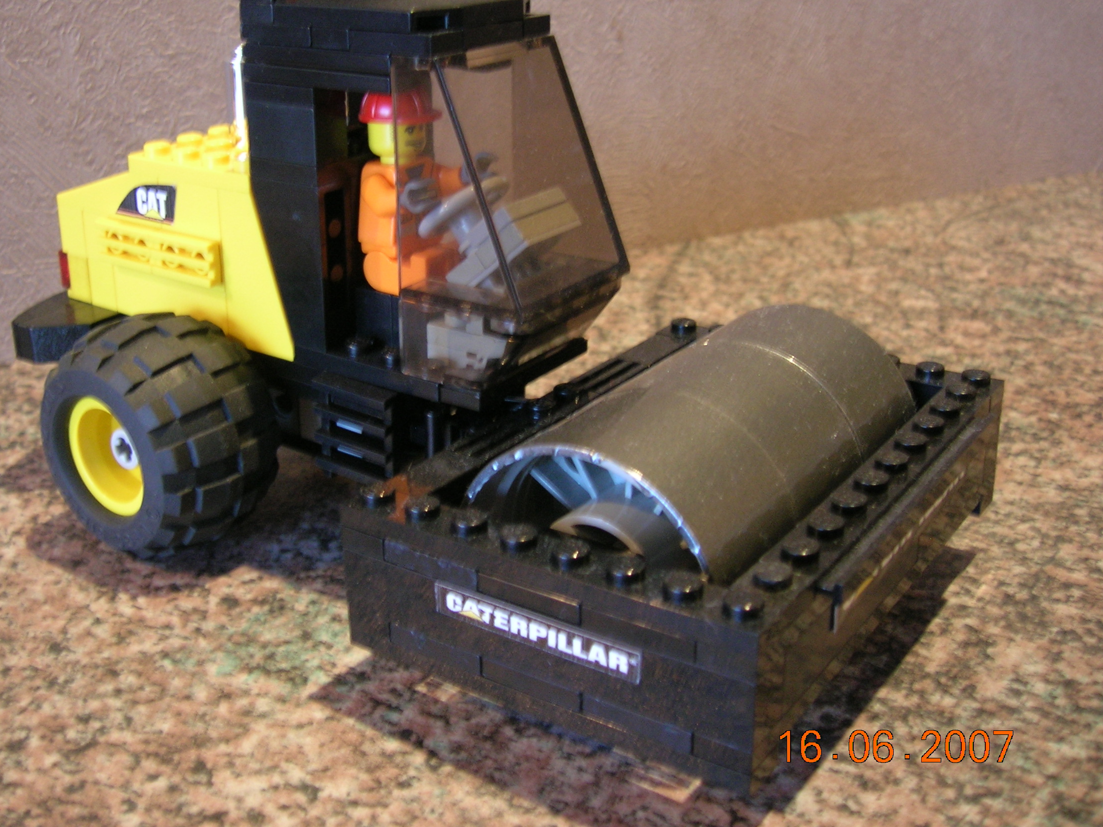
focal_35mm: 40
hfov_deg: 46.6
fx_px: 1274
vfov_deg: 35.9
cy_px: 361
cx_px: 456
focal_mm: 5.7
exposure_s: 1/3.8
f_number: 2.9
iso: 83
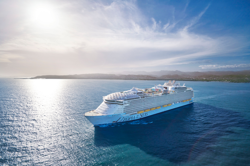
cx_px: 125
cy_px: 83
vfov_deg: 67.3
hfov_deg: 90.0
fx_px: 125
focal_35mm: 18
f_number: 8
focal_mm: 18
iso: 1600
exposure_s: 1/250
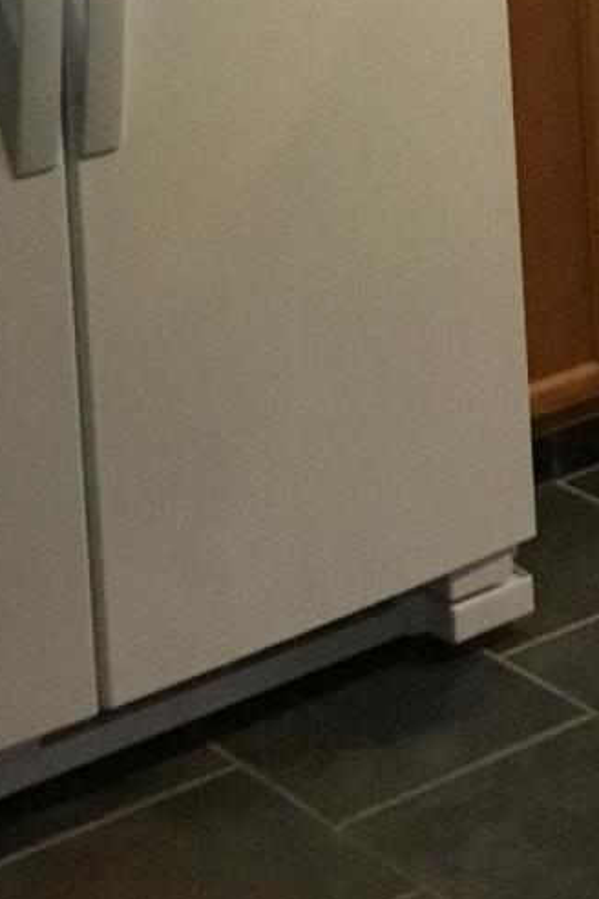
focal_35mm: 131
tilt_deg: -5.1
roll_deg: +2.9
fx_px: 3269
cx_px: 626
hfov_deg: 10.4
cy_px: -566
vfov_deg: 14.3
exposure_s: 1/20
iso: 200
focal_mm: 3.3
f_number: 2.4
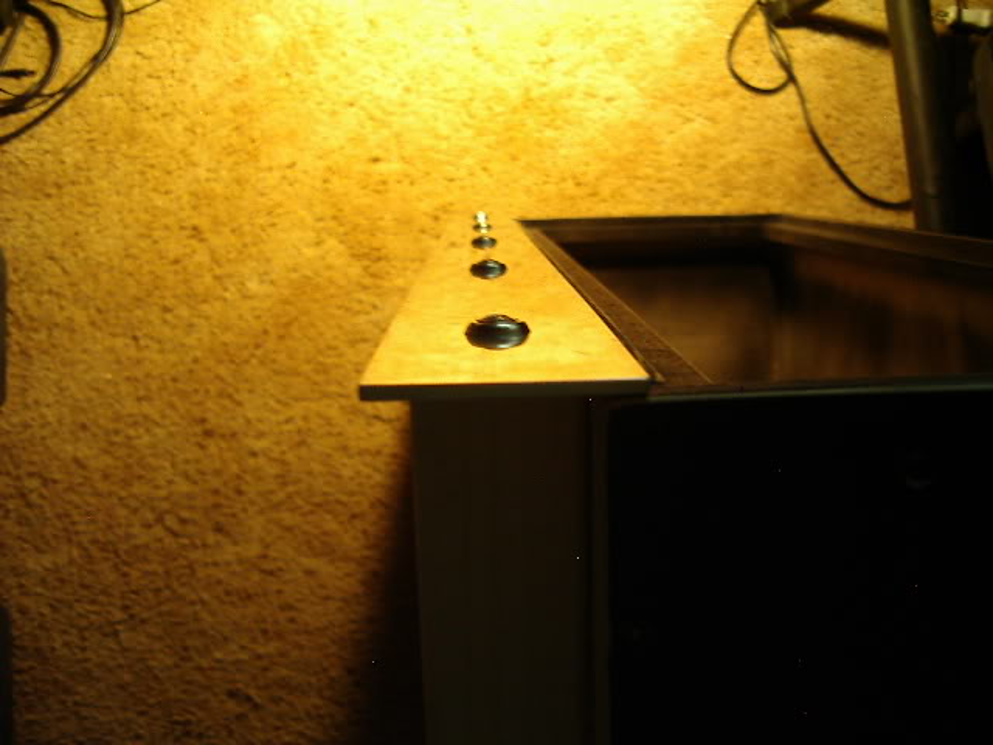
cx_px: 496
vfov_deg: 37.7
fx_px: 1090
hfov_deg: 49.0
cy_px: 372
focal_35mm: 38
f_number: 2.6
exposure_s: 1/8
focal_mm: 5.8
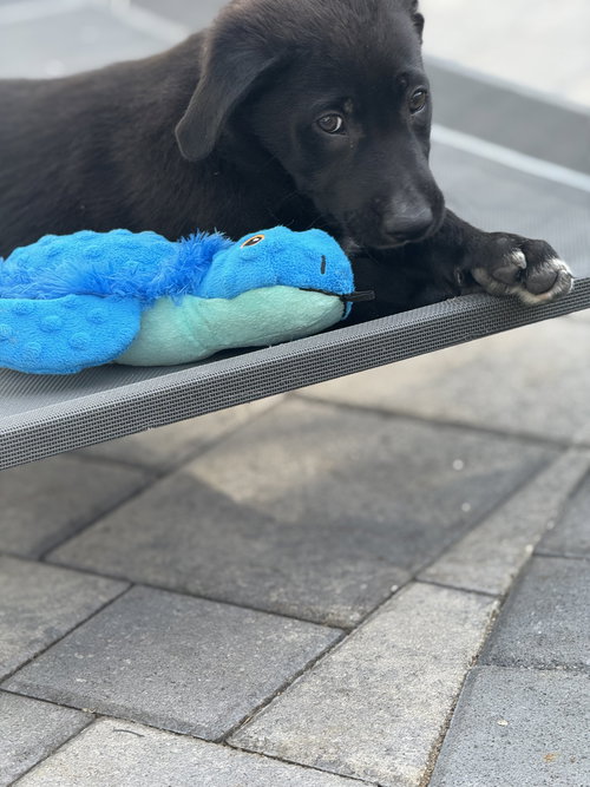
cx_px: 295
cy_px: 394
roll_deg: +0.6
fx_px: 2728
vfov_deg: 16.4
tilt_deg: -22.1
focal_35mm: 120
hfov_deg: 12.3
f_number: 2.8
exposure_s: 1/141
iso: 50
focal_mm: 15.66
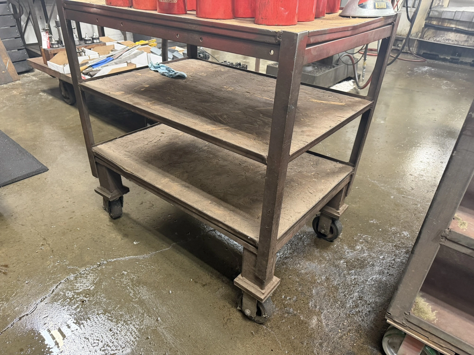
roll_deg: -2.1
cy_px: 178
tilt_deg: -30.1
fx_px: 329
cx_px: 237
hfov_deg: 71.6
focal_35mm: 24
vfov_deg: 56.8
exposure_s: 1/60
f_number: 1.78
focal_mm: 6.76
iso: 320
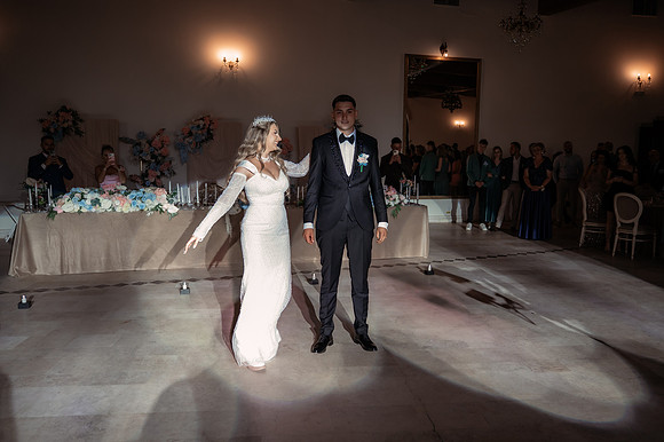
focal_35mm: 28
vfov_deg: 45.9
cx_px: 332
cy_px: 221
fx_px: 522
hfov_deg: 64.9
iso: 1600
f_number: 2.8
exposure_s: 1/320
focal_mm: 28
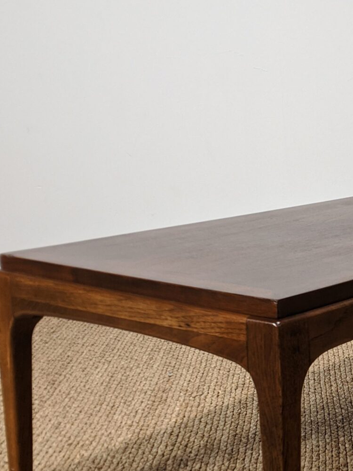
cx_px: 384
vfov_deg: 28.0
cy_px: 307
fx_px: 939
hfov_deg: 20.4
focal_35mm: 69
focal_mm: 4.44
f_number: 1.8
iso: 75
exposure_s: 1/24
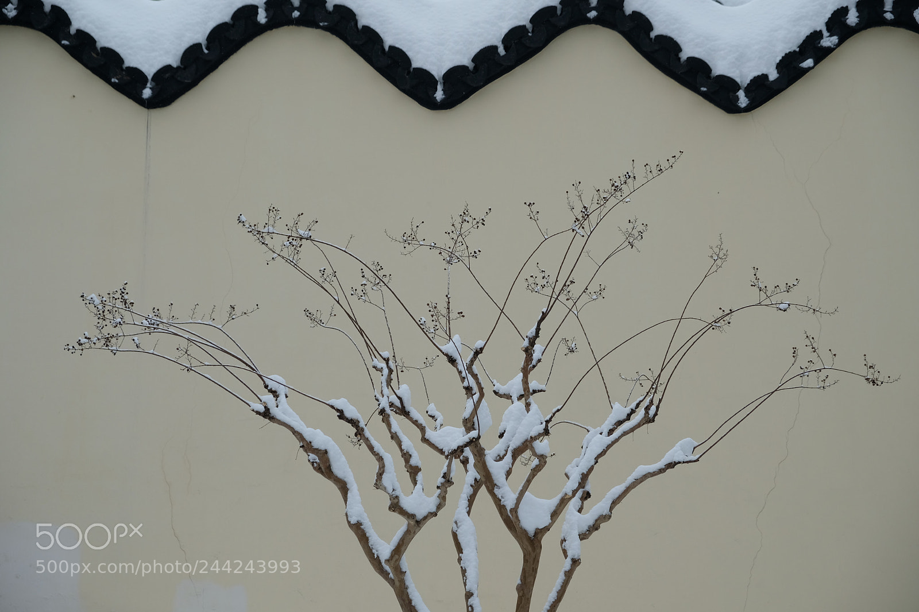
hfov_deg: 24.5
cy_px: 306
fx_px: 2118
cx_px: 460
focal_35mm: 83
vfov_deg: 16.4
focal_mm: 55
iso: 400
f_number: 5.6
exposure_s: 1/350
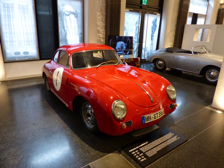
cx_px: 112
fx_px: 162
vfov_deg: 54.9
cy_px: 84
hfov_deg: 69.4
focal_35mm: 25
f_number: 2.8
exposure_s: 1/40
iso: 400
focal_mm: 4.5
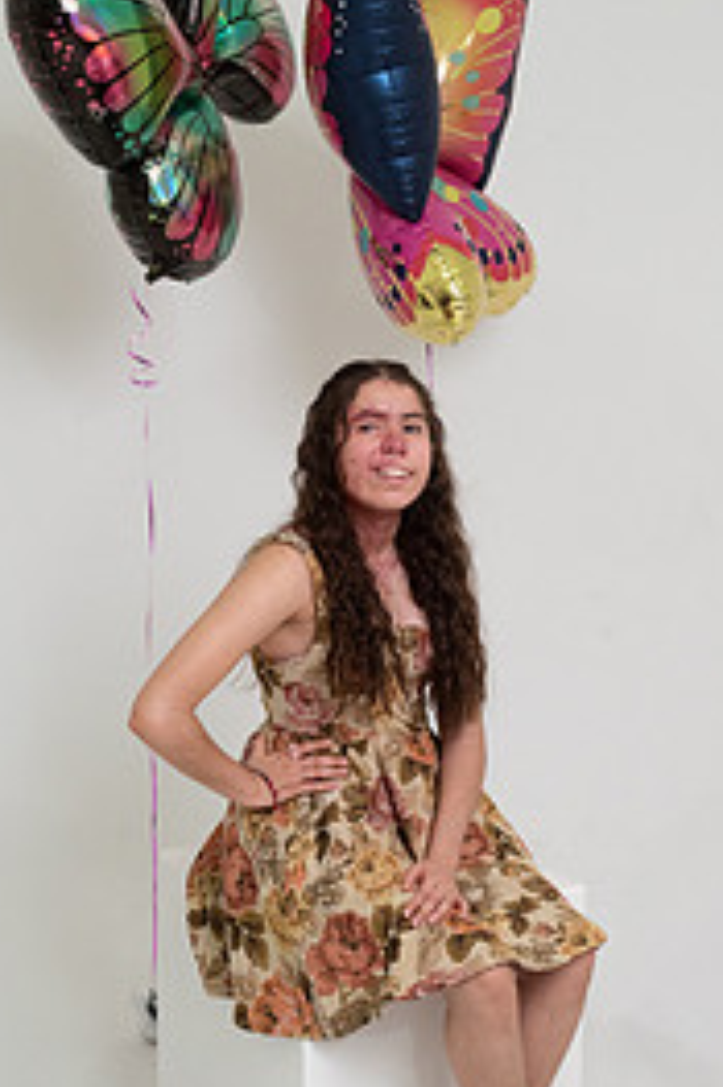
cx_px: 339
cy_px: 517
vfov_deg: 33.4
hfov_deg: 22.6
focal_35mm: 60
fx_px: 1810
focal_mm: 35
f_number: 5.6
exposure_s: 1/125
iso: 2500
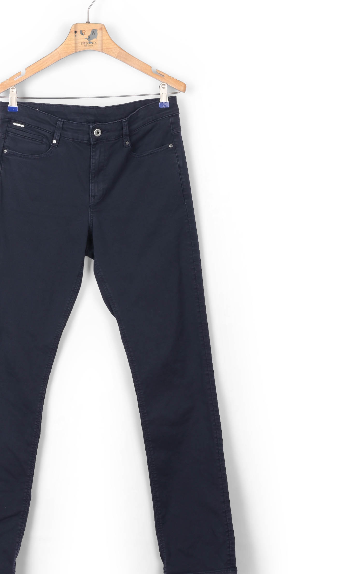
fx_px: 1096
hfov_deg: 18.5
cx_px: 88
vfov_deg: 29.3
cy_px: 354
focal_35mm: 70
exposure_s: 1/200
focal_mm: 38
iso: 100
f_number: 11
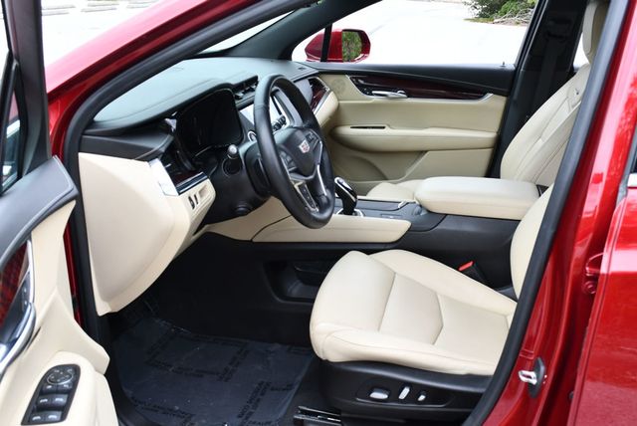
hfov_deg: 53.1
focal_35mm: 36
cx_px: 318
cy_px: 213
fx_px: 638
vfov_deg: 36.9
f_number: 5.6
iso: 280
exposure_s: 1/250
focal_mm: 18
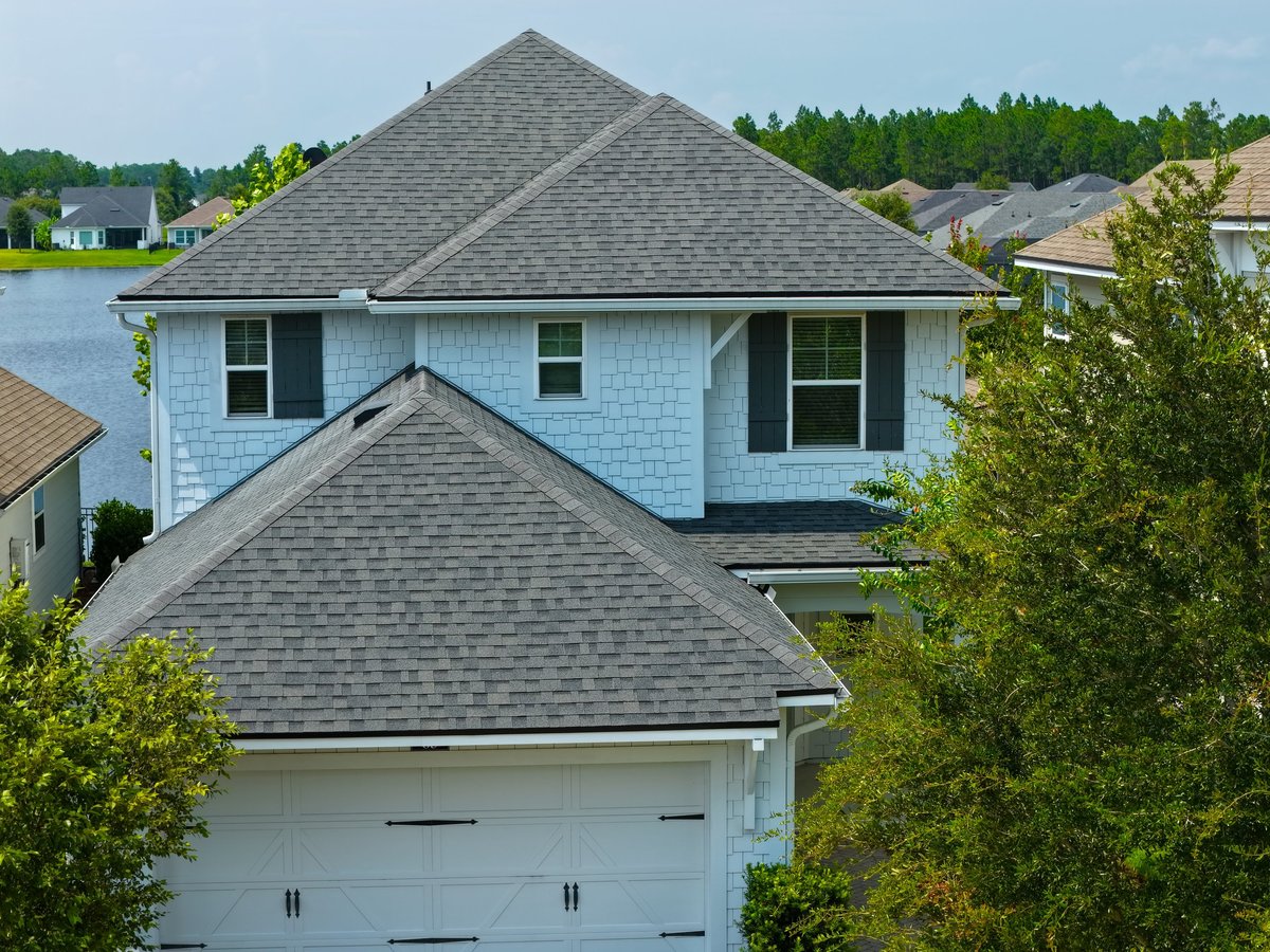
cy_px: 476
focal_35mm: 70
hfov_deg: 27.8
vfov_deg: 21.0
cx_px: 635
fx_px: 2568
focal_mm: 19.35
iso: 160
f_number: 2.8
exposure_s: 1/1600
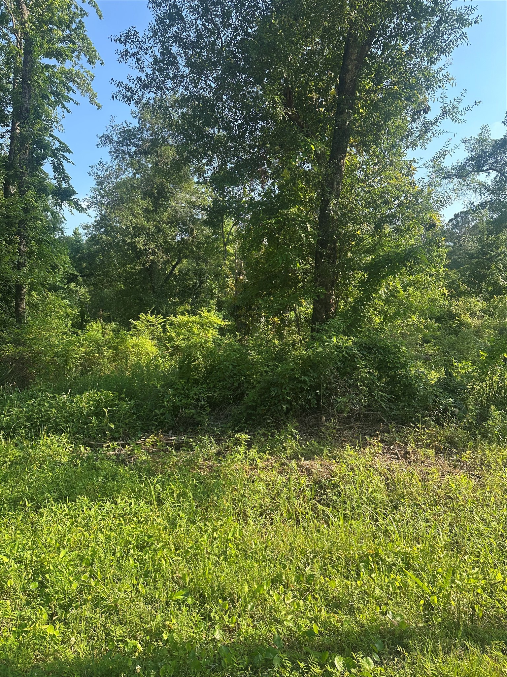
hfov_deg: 56.8
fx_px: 469
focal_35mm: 24
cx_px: 254
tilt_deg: -0.2
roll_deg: -0.9
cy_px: 338
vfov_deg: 71.6
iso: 80
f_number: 1.78
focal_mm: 6.86
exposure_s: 1/872
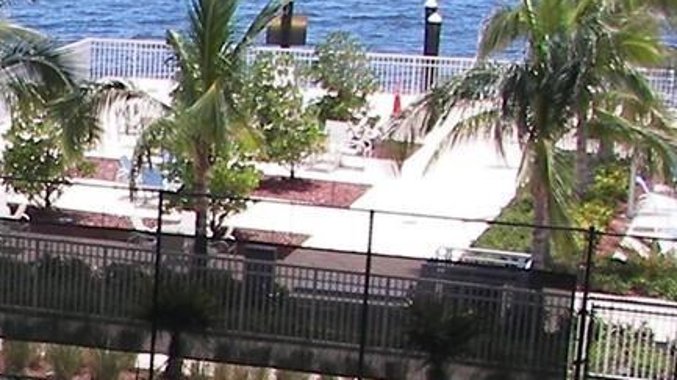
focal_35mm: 145
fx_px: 2601
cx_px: -274
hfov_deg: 14.1
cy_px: 455
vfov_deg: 8.3
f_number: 2.8
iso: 50
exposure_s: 1/500
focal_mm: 6
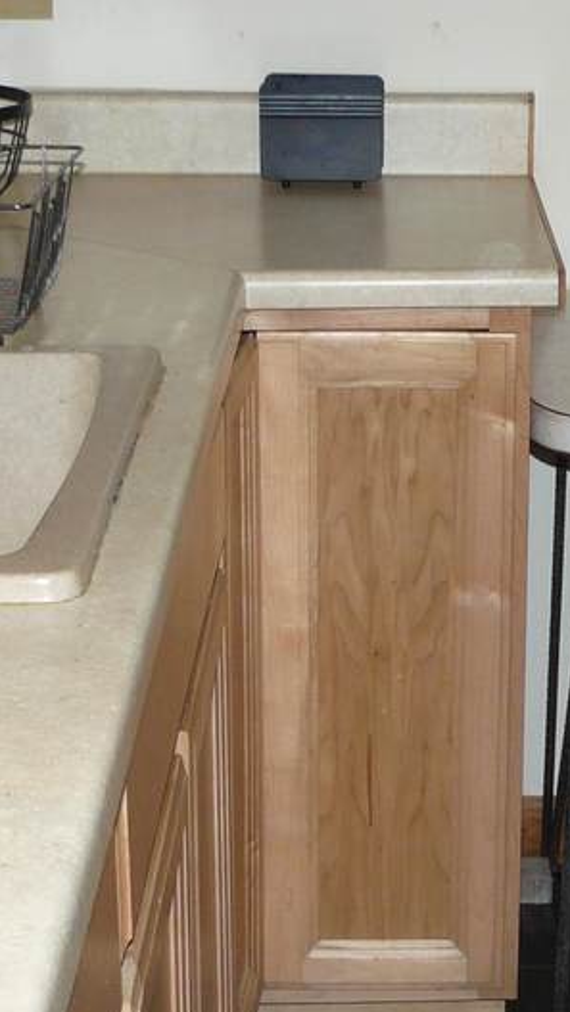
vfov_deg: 22.4
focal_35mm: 95
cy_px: 596
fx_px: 2553
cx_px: 489
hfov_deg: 12.7
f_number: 2.8
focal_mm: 6
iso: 100
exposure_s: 1/30
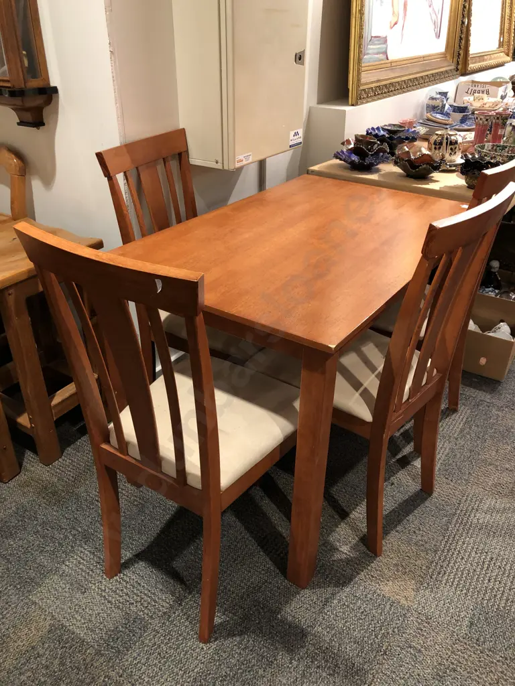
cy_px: 343
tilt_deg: -28.5
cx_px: 258
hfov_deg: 49.7
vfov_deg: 63.4
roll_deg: +0.0
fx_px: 555
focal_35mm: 28
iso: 40
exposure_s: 1/17
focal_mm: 3.99
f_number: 1.8
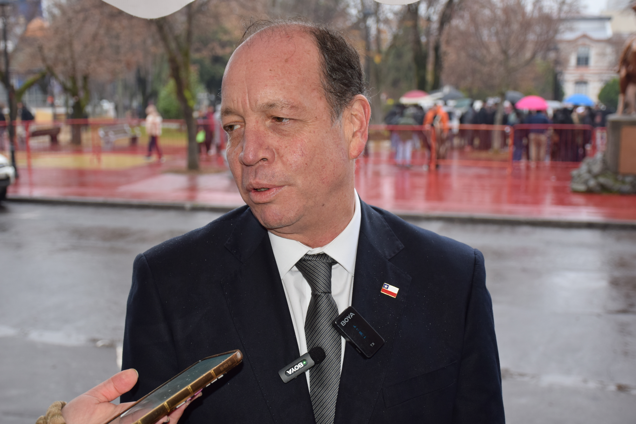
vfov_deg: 28.1
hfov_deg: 41.1
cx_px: 318
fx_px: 848
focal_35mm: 48
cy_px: 212
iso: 250
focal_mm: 32
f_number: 4
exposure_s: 1/60
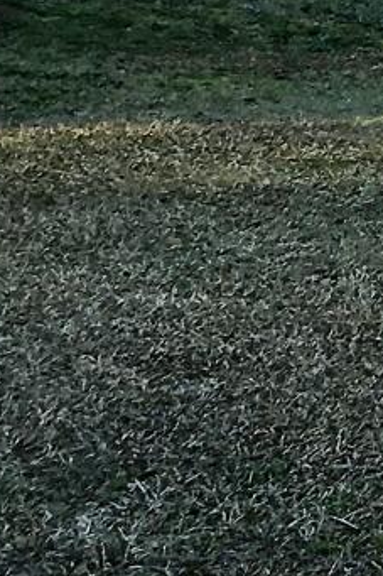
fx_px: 2827
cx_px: 891
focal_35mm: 177
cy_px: 35
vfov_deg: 11.5
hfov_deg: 7.3
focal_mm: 4.15
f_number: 2.2
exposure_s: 1/463
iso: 25
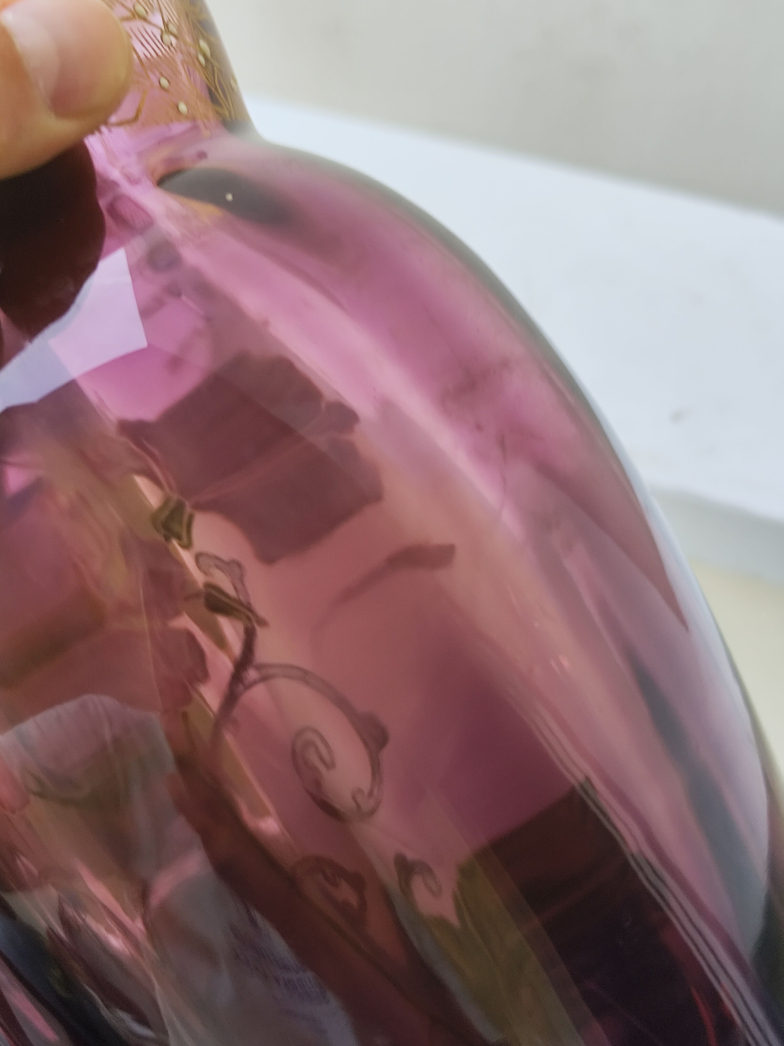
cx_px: 392
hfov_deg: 40.7
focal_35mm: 35
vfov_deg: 52.6
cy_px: 523
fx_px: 1057
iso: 80
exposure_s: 1/100
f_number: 1.65
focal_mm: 6.14
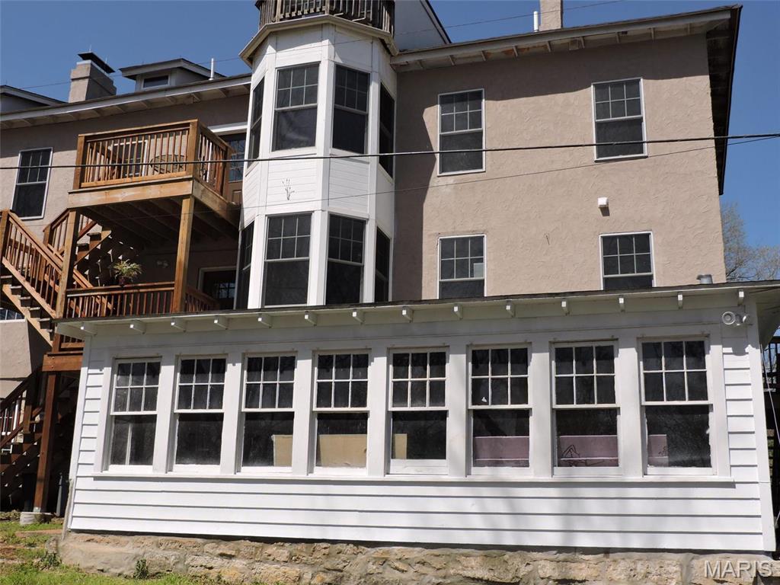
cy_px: 292
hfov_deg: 46.8
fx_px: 901
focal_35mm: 40
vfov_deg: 36.0
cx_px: 390
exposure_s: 1/1600
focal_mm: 7.1
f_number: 3.3
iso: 100
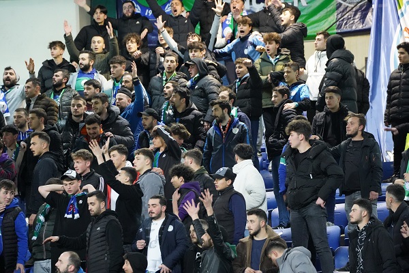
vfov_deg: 5.3
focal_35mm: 259
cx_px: 204
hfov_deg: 8.0
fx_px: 2942
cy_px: 136
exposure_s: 1/160
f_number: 5.6
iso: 12800
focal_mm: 259
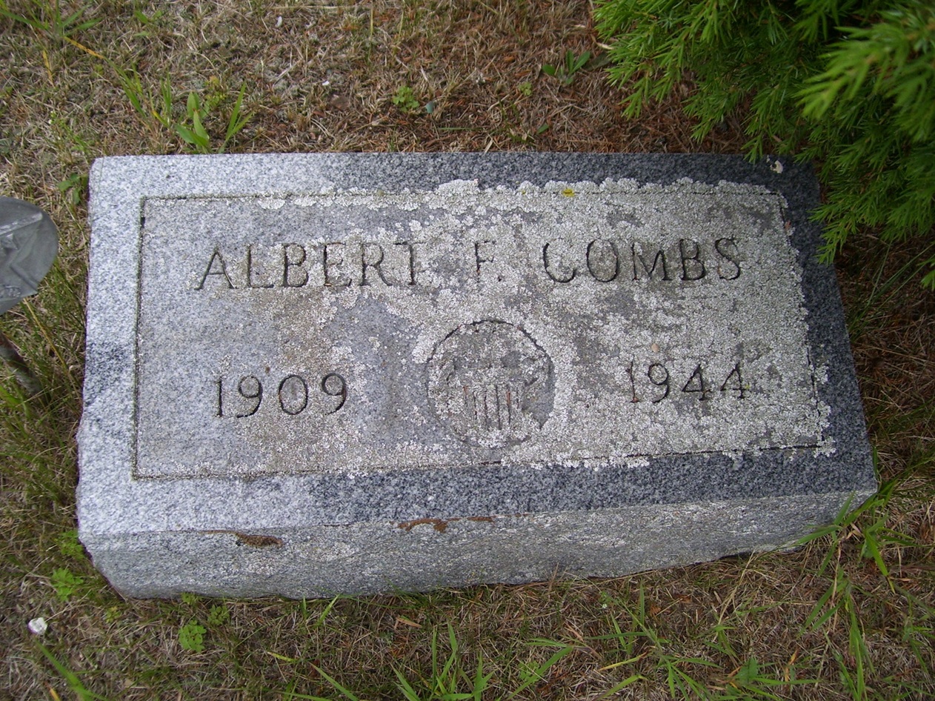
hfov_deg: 50.1
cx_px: 468
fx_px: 999
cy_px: 350
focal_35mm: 37
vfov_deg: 38.7
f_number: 2.7
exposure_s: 1/350
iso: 80
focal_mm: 6
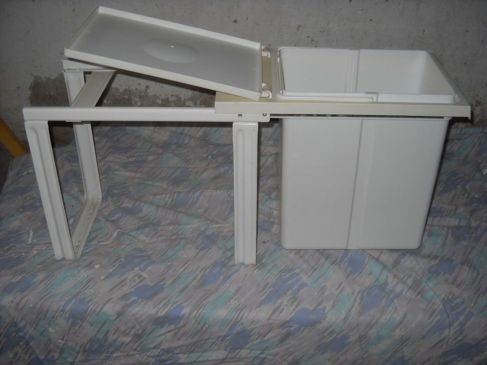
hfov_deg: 45.8
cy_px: 182
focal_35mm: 41
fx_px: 577
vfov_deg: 35.1
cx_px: 244
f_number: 3.1
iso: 64
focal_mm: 6.72
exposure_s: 1/30
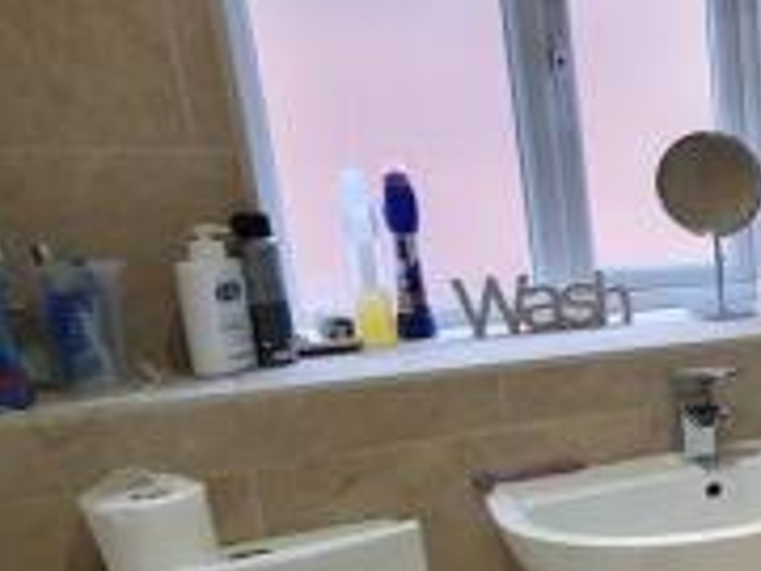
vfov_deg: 34.1
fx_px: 923
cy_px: 379
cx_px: 1021
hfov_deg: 32.1
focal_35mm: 42
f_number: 2.2
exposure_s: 1/50
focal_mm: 1.8
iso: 400
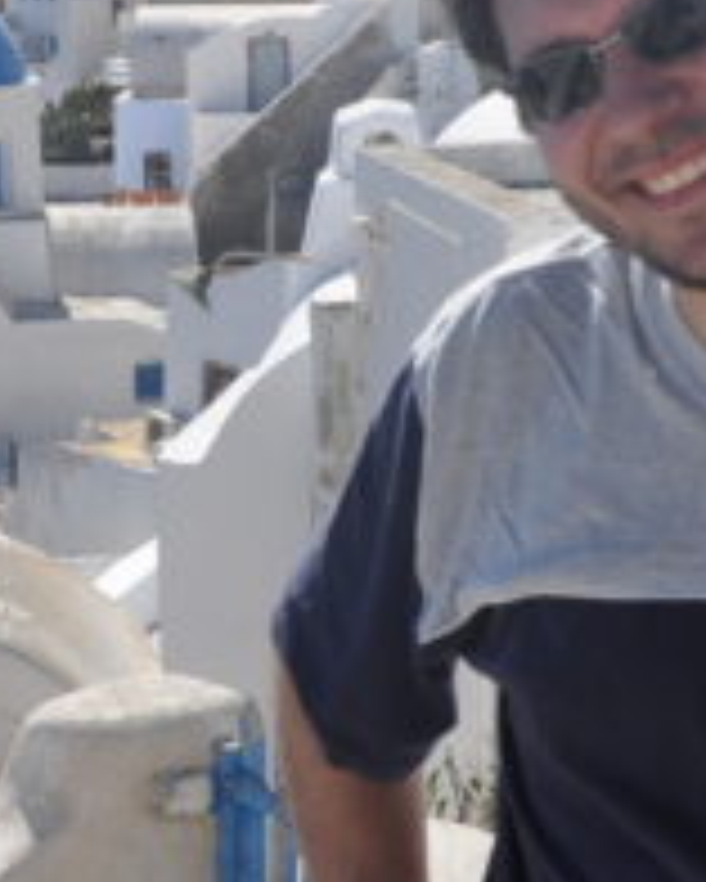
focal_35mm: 99
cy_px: 392
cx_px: 153
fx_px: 2584
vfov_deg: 19.4
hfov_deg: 15.5
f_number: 8
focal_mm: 18
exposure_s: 1/640
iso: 200
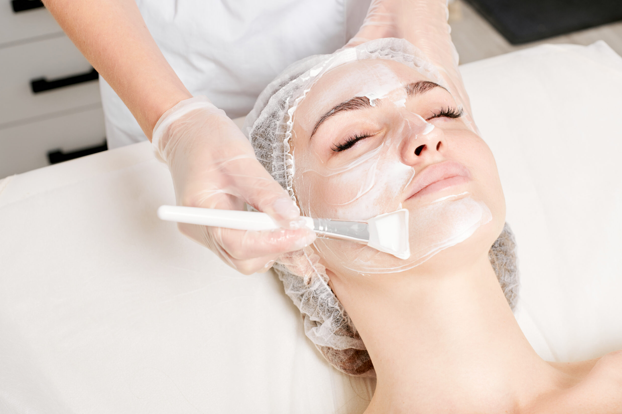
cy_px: 207
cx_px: 316
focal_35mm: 51
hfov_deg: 38.9
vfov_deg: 26.5
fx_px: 881
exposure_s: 1/160
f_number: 6.3
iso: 250
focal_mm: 50
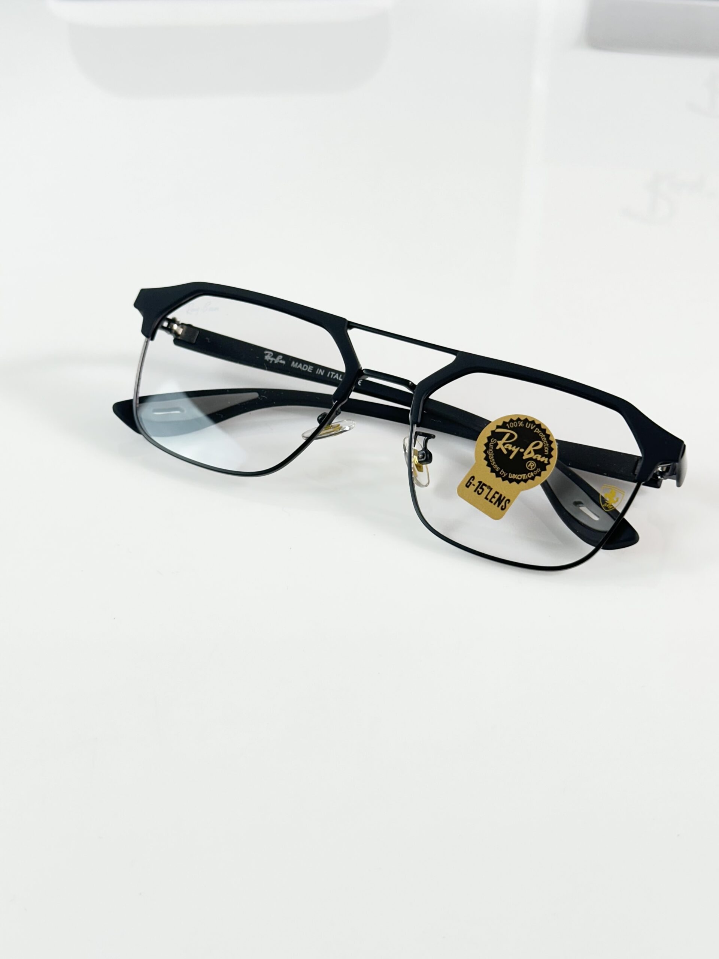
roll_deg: +0.0
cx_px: 360
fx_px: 1329
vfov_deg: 39.7
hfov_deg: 30.3
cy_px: 480
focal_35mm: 48
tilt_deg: -40.0
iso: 50
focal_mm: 6.86
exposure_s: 1/100
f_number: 1.78
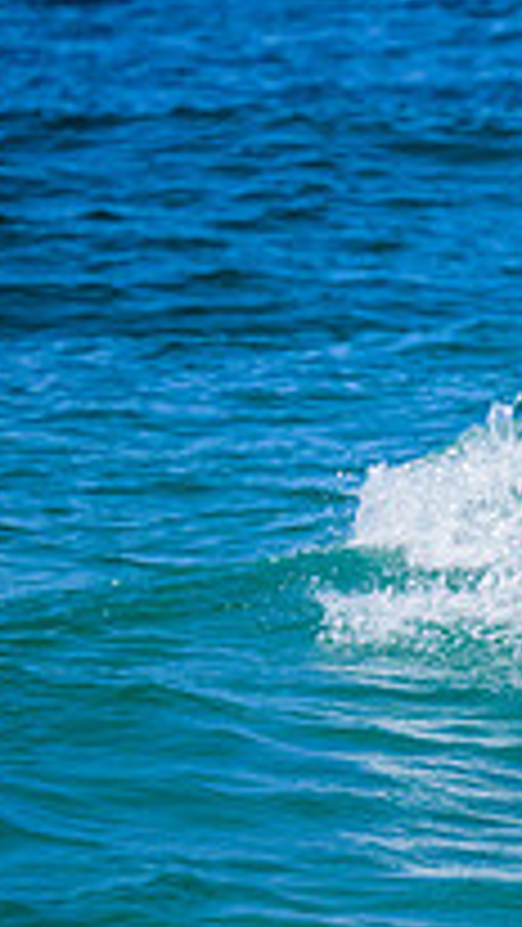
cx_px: 1238
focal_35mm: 1832
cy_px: 551
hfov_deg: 0.7
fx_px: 45043
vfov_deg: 1.2
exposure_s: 1/2000
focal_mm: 620
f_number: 11
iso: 720
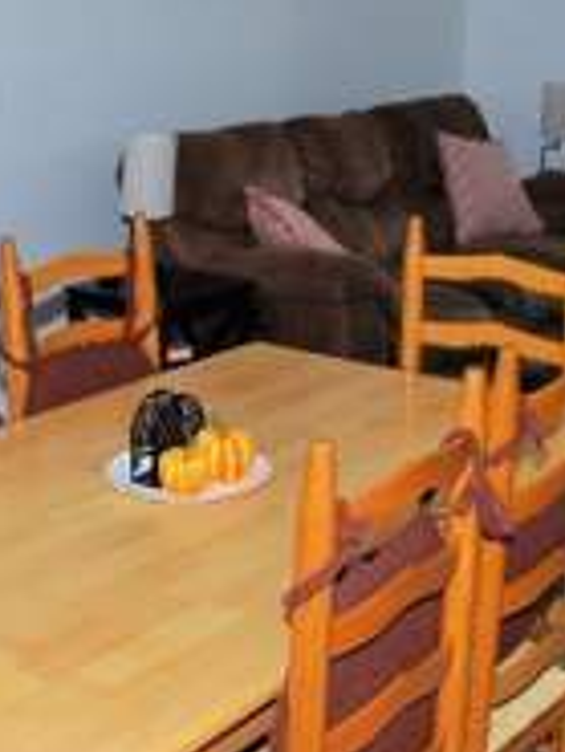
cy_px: 246
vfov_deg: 31.9
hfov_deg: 24.4
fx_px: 1304
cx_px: 244
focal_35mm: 60
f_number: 4
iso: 200
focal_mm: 16
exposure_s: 1/60
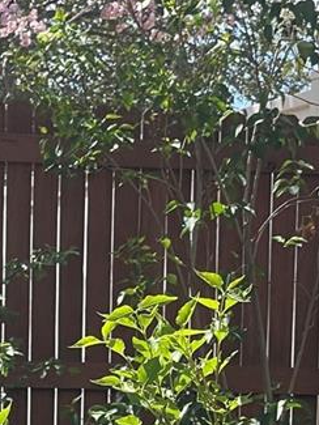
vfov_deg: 8.1
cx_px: -178
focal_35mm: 236
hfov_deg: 6.2
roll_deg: -0.4
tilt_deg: -7.4
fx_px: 2898
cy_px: 713
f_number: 2.2
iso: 20
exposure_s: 1/473
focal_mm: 7.5
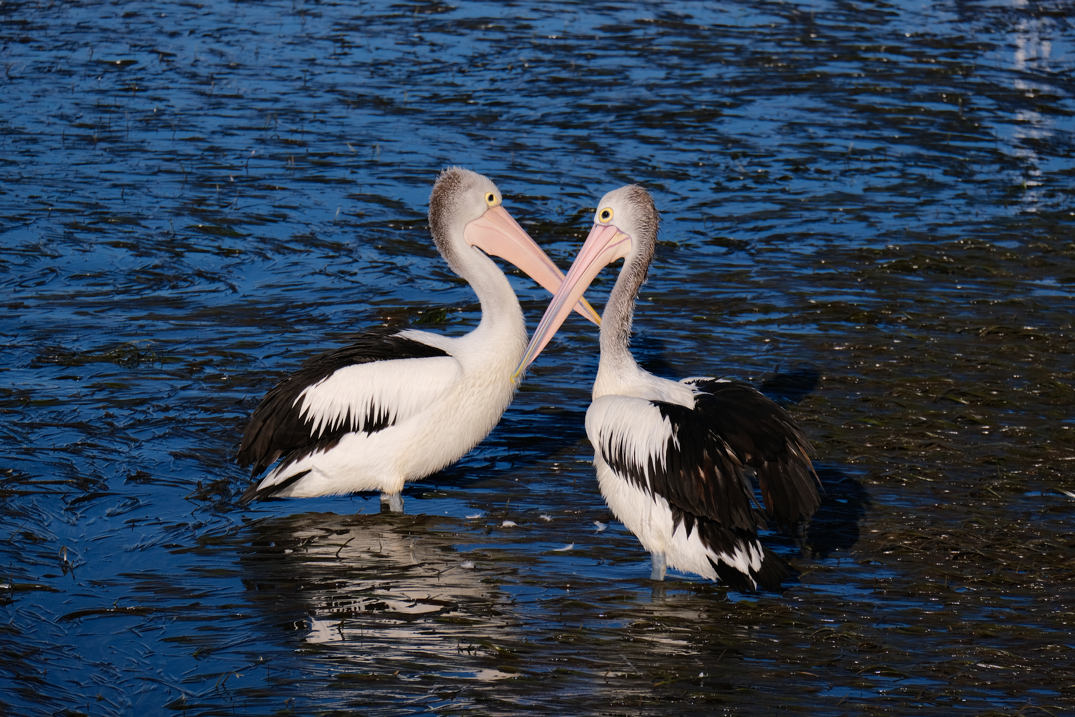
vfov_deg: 6.4
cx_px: 538
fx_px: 6449
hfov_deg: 9.5
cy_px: 358
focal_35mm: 216
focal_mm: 143.9
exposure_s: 1/1400
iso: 320
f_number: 6
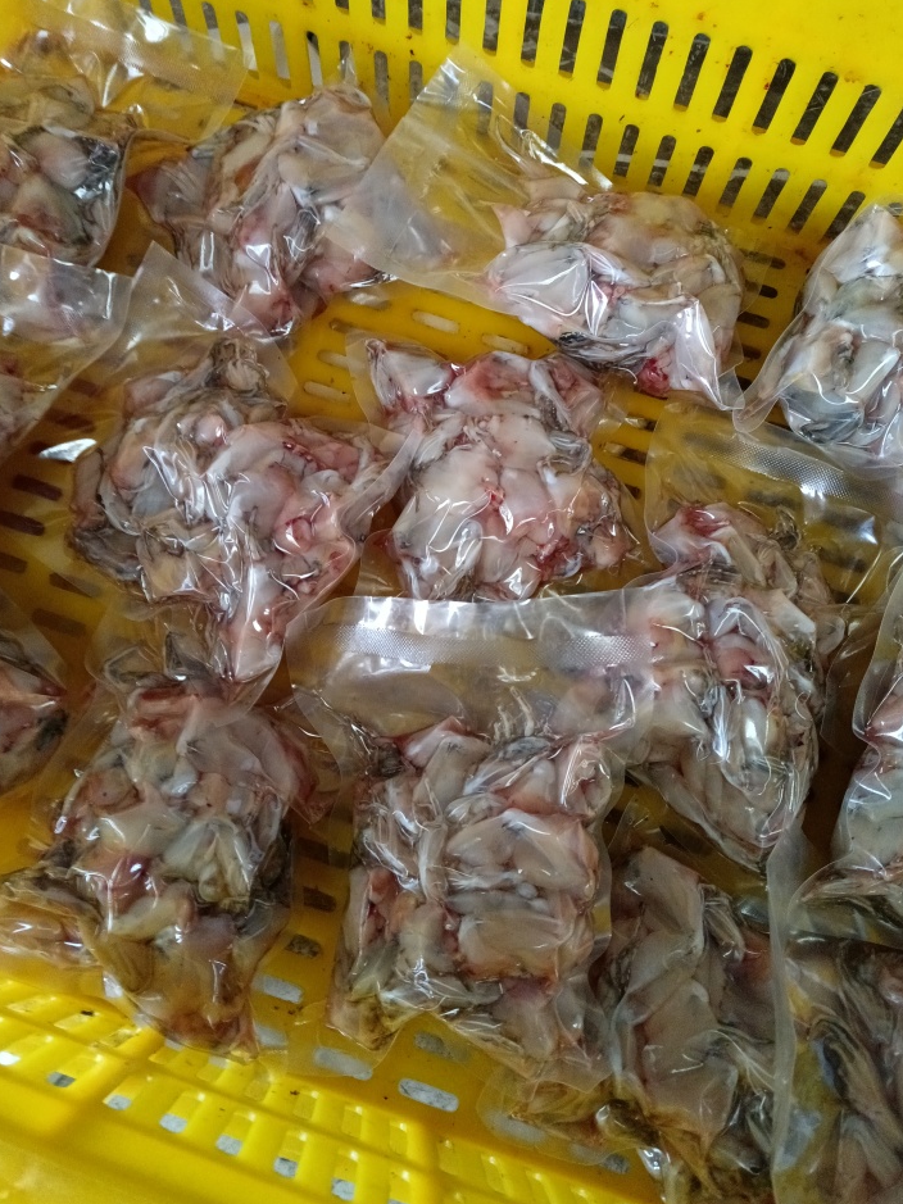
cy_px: 543
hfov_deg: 54.9
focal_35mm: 25
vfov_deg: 69.2
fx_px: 870
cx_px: 454
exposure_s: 1/33.3
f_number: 1.8
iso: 2119
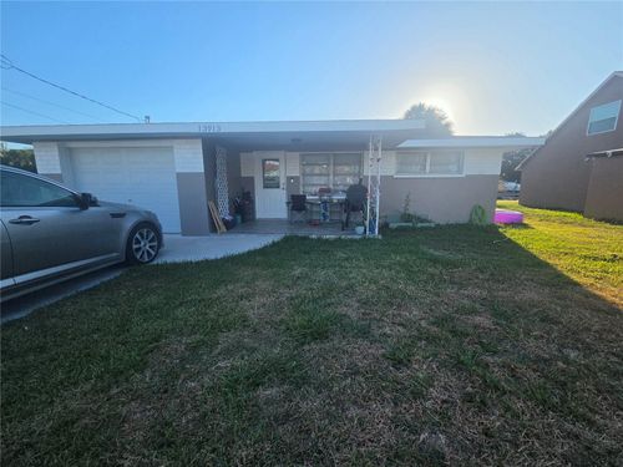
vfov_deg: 89.9
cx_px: 312
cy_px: 234
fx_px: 234
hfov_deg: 106.2
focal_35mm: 13
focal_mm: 2.2
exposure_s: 1/2890
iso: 100
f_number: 2.2
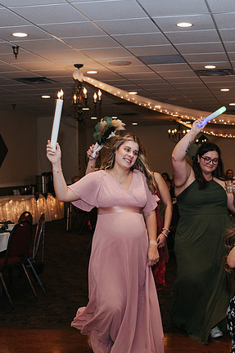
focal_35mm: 55
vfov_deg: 36.3
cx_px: 198
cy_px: 183
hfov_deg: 24.1
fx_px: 540
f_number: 3.2
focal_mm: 35
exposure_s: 1/200
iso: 800
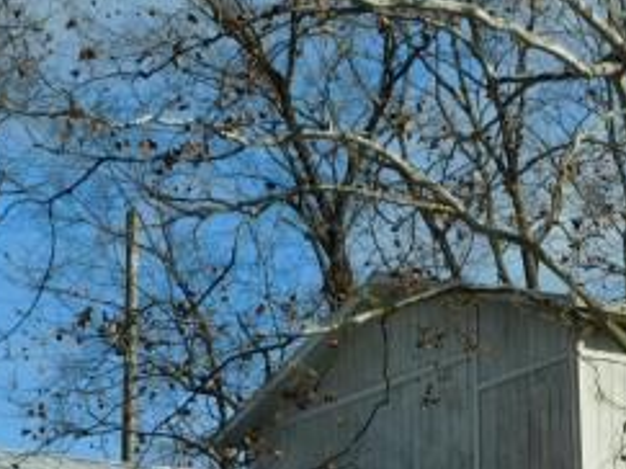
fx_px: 3145
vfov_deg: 8.4
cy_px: 595
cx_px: 379
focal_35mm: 174
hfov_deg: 11.4
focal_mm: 11.7
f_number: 4.2
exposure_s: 1/1500
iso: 125
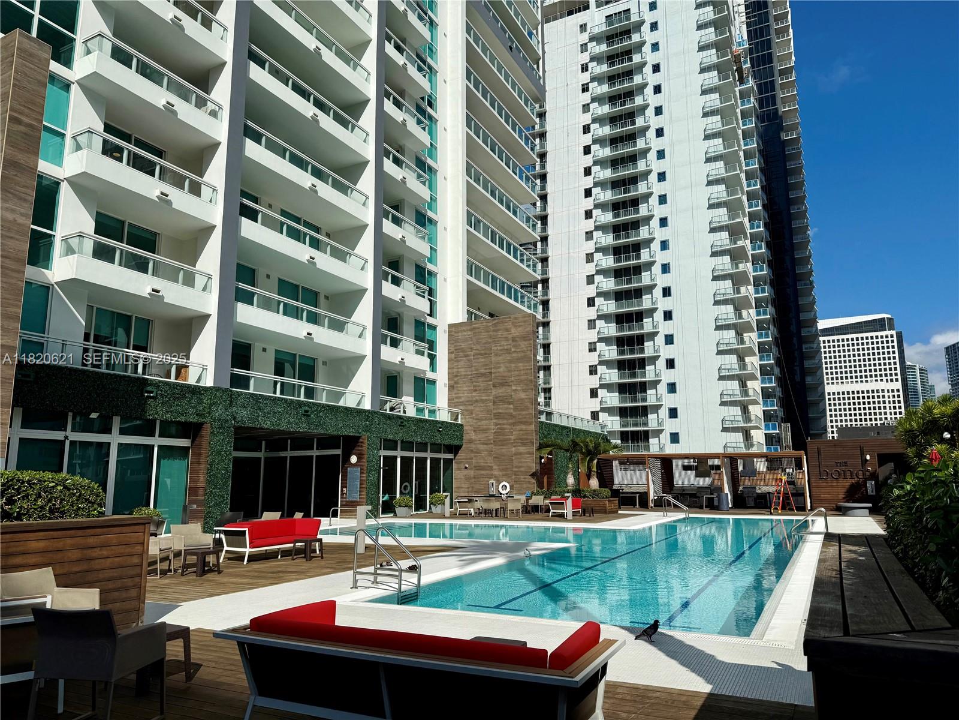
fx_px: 665
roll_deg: +0.3
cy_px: 360
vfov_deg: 56.8
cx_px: 480
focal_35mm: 24
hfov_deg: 71.6
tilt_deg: +9.2
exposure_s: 1/11905
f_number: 1.78
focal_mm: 6.76
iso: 80
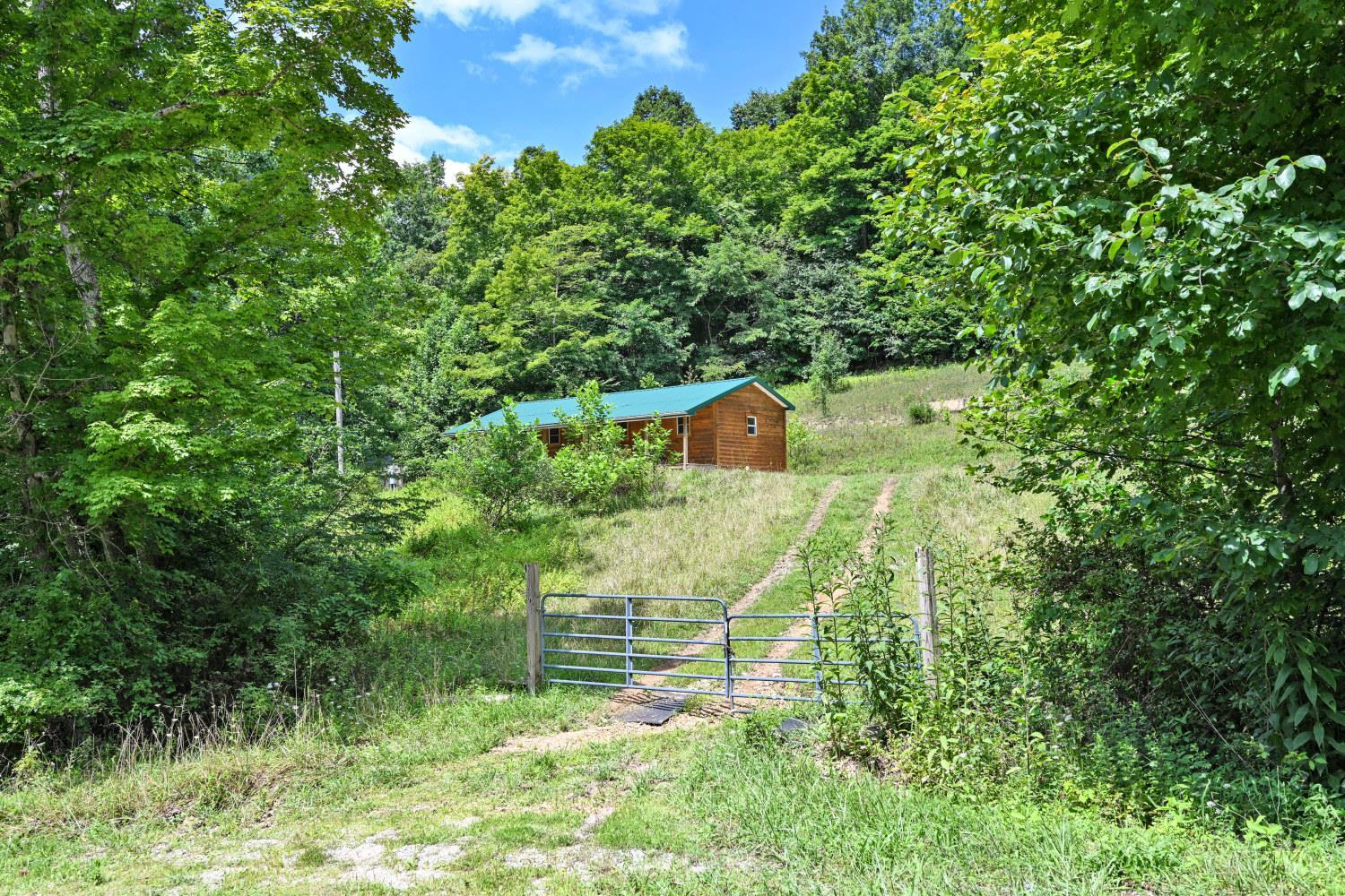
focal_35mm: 30
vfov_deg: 43.6
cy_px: 448
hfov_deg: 61.9
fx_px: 1121
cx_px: 672
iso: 100
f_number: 6.3
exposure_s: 1/320
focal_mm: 30
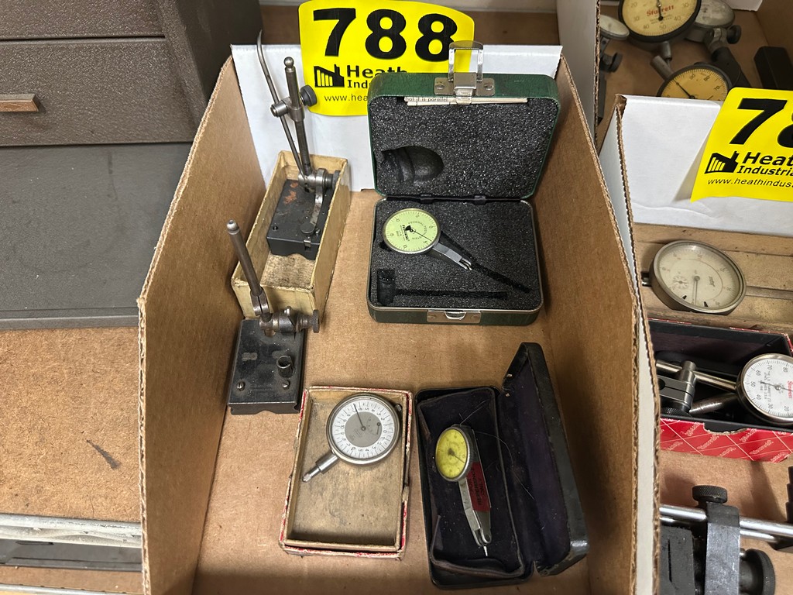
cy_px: 298
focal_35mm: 24
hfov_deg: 71.6
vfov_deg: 56.8
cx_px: 396
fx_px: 550
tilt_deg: -56.5
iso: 640
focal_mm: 6.86
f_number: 1.78
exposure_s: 1/52
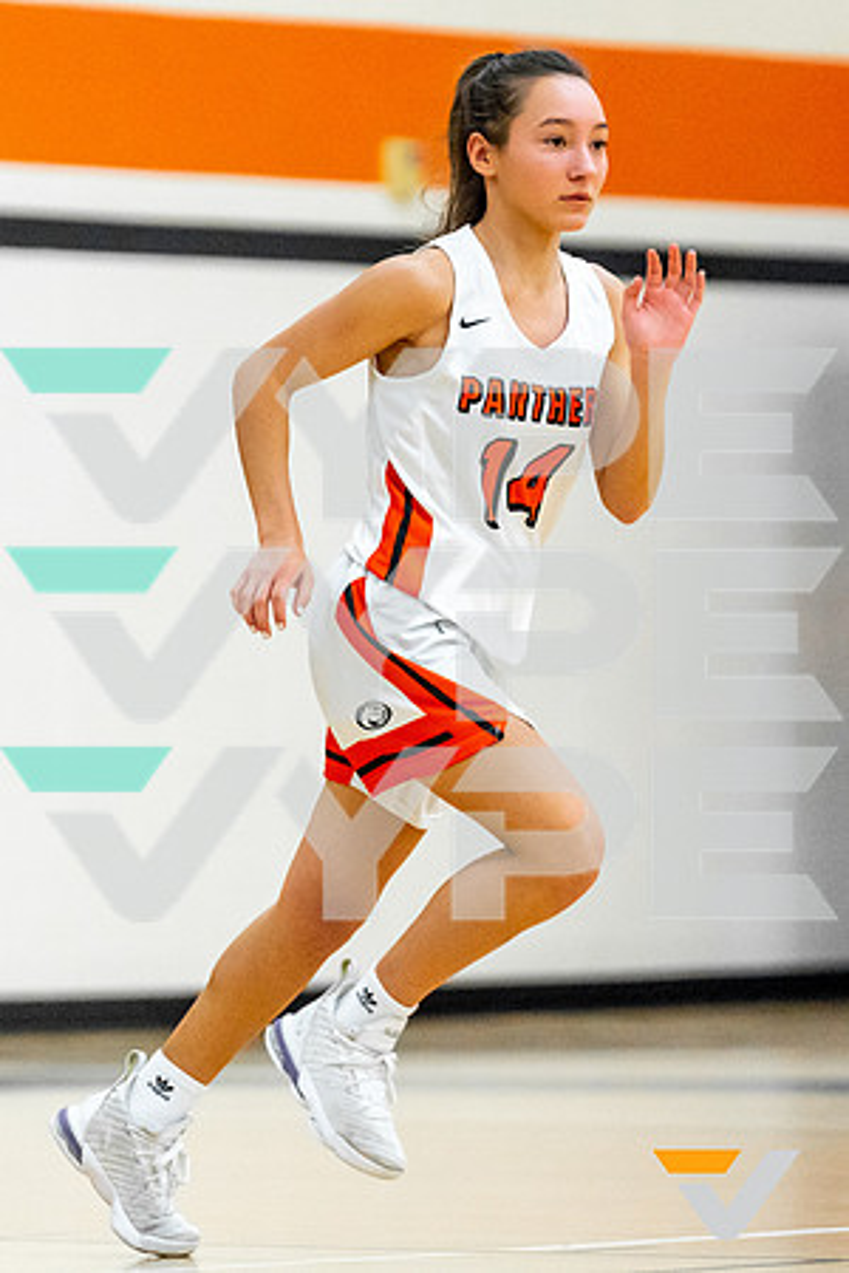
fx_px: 11520
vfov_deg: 6.3
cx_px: 378
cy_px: 531
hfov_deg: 4.2
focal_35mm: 326
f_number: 2.8
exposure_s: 1/1250
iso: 2000
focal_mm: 186
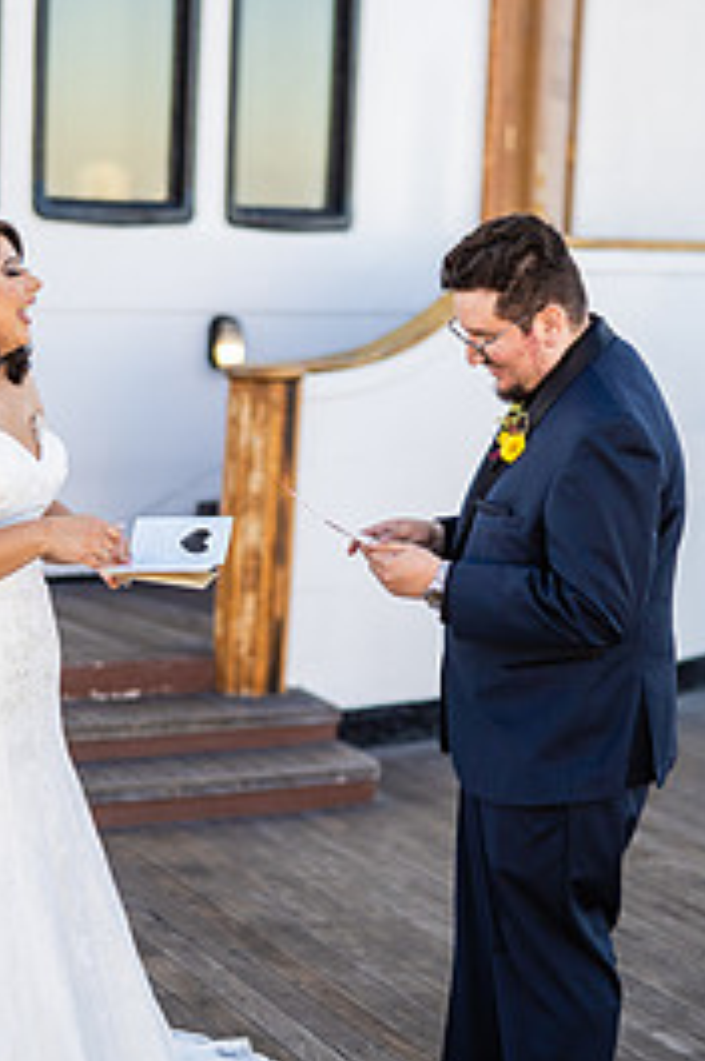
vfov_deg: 23.9
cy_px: 633
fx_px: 2503
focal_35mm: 85
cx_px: 260
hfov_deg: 16.0
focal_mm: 50
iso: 200
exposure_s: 1/2500
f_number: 1.4
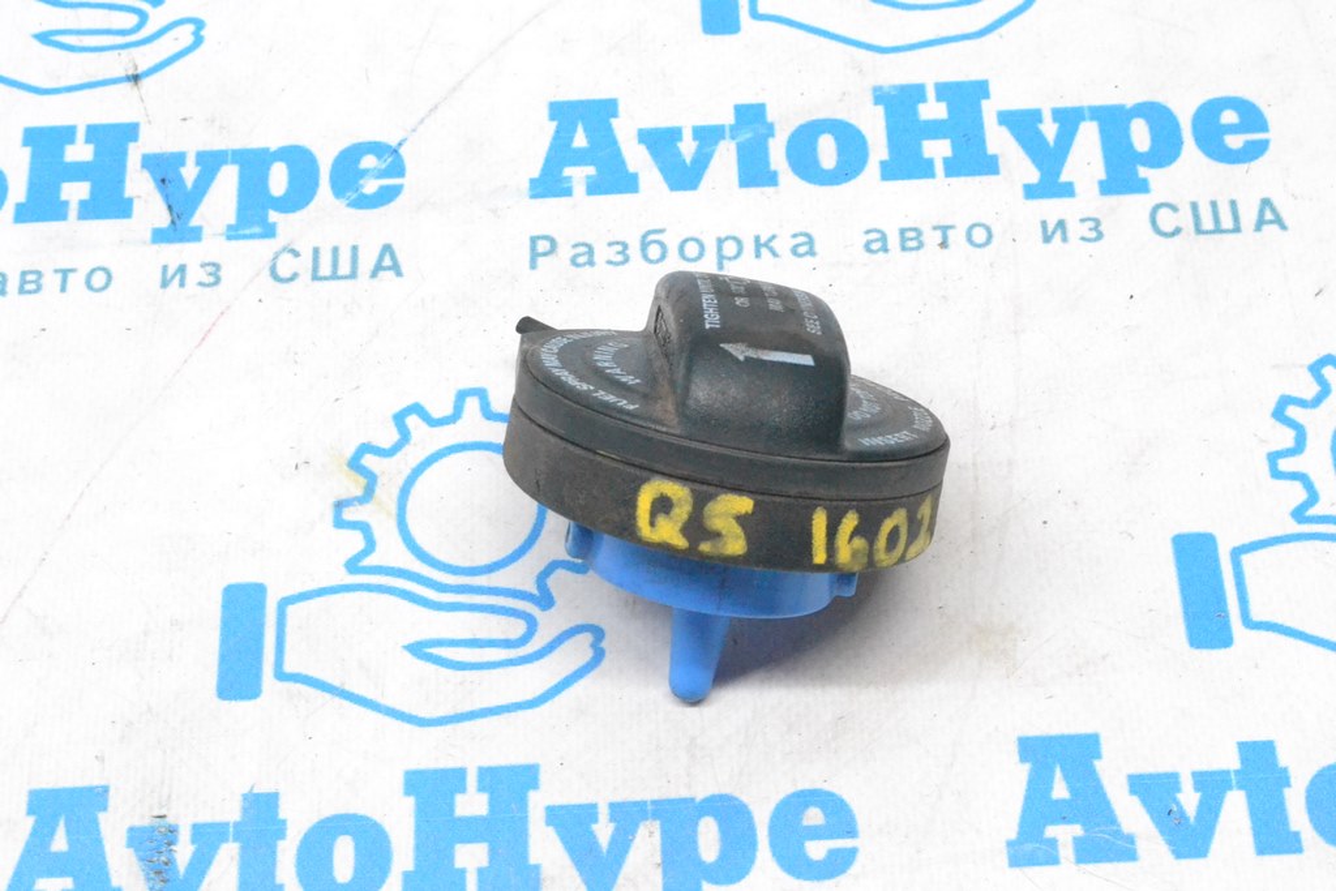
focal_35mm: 68
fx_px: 2505
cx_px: 668
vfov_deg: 20.2
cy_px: 446
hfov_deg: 29.9
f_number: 13
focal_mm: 45
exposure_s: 1/100
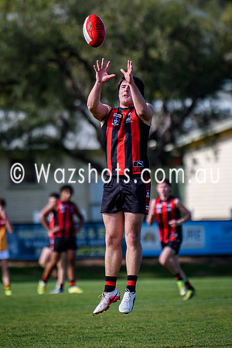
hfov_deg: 2.6
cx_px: 116
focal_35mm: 522
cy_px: 167
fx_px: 5046
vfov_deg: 3.9
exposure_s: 1/2500
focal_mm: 200
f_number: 2.8
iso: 110
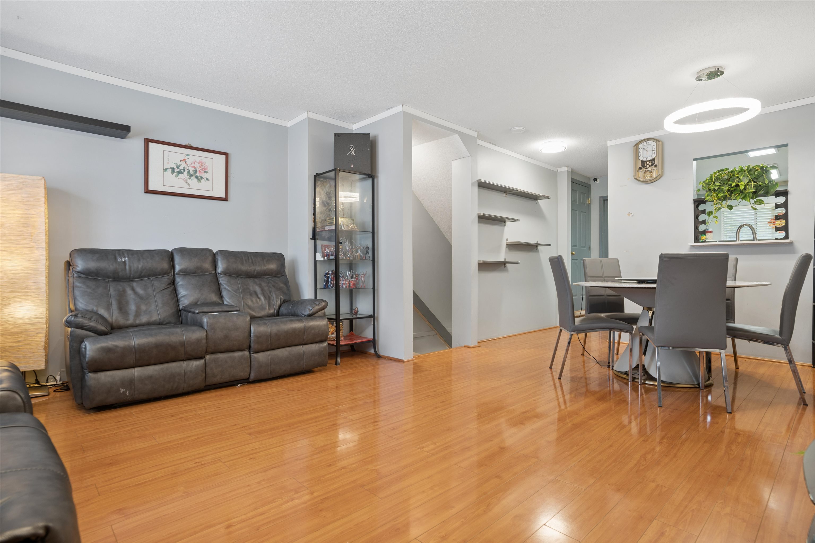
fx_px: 407
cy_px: 272
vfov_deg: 67.4
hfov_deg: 90.0
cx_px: 408
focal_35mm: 18
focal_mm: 18
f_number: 8
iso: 320
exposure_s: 1/4
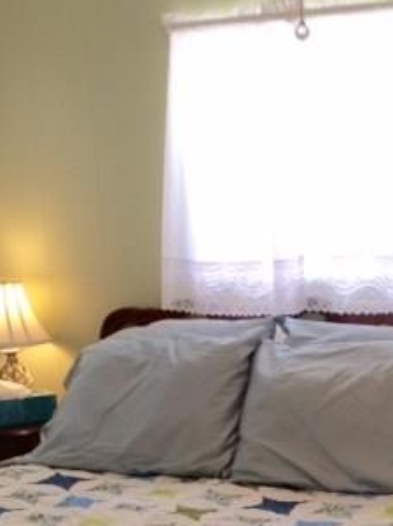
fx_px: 1032
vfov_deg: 27.3
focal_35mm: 68
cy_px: 498
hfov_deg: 21.4
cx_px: 302
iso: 32
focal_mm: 3.3
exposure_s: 1/60
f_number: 2.4
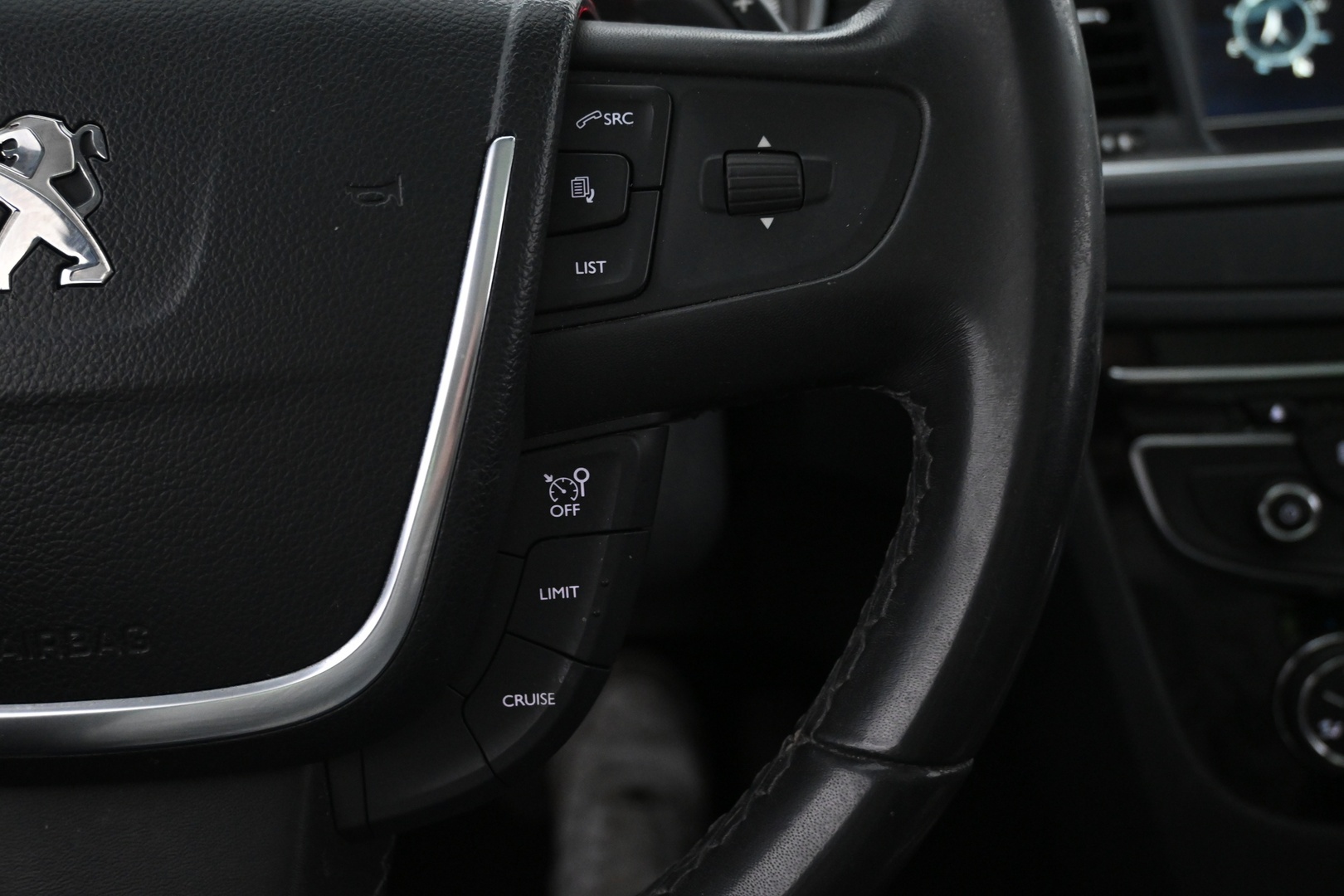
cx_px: 672
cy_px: 448
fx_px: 1260
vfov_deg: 39.1
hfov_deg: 56.1
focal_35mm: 34
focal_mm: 22.5
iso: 2800
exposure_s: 1/40
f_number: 4
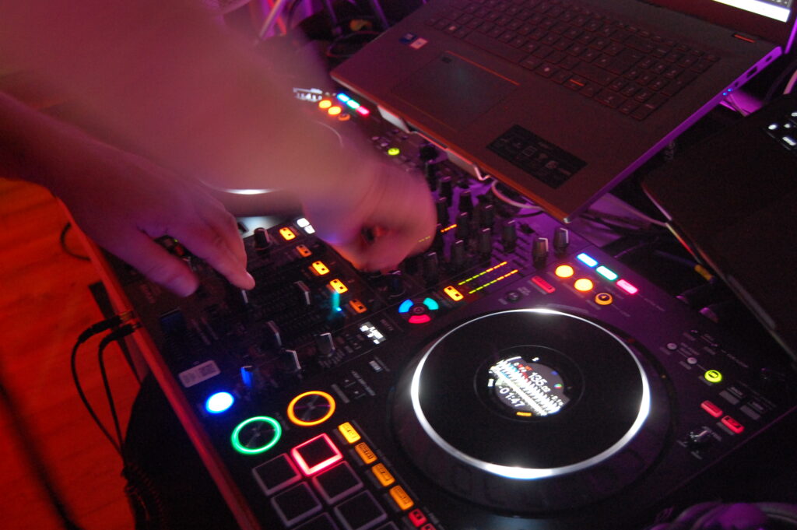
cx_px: 398
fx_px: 796
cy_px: 265
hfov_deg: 53.2
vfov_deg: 36.8
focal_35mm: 36
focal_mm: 24
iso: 1250
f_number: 4
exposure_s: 1/8
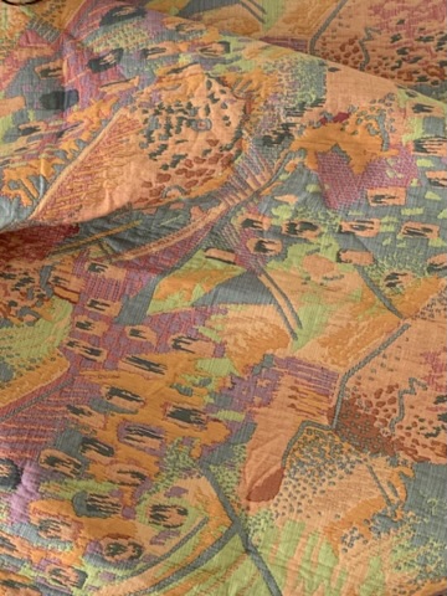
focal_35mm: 26
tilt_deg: -68.1
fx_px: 448
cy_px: 298
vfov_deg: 67.3
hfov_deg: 53.1
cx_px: 224
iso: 125
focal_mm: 4.25
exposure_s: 1/60
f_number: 1.8
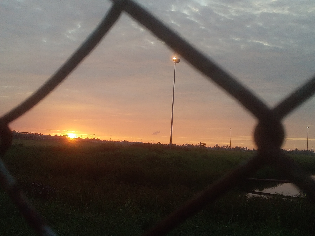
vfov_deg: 45.4
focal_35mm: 31
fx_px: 282
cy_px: 118
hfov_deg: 58.4
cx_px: 158
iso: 40
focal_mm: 3.3
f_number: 2.2
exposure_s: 1/117
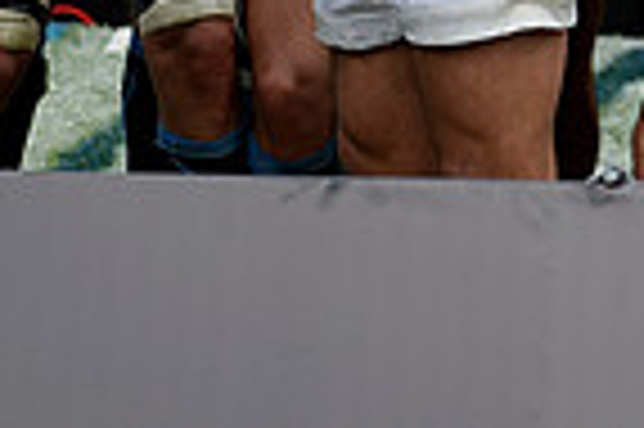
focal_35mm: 284
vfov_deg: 4.7
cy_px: -439
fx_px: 5075
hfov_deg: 7.2
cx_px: 621
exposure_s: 1/800
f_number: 2.8
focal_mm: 70
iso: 500
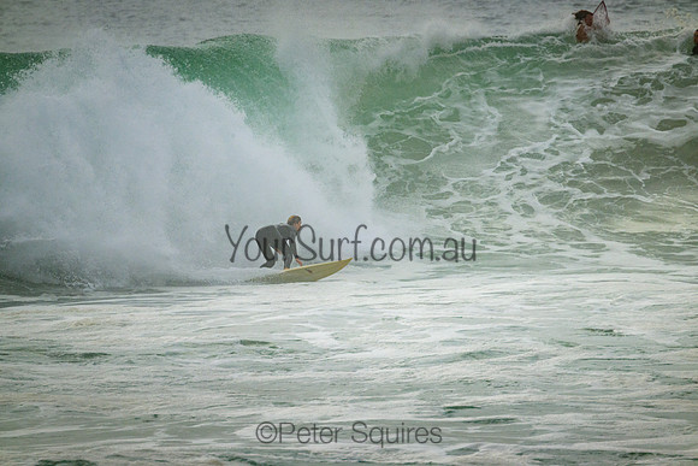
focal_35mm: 800
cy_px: 233
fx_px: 15514
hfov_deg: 2.6
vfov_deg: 1.7
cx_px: 349
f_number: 11
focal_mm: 800
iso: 1250
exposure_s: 1/2500
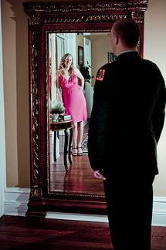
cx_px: 70
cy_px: 113
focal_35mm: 50
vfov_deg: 39.6
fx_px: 347
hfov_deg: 26.9
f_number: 2.8
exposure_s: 1/200
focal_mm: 24
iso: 200
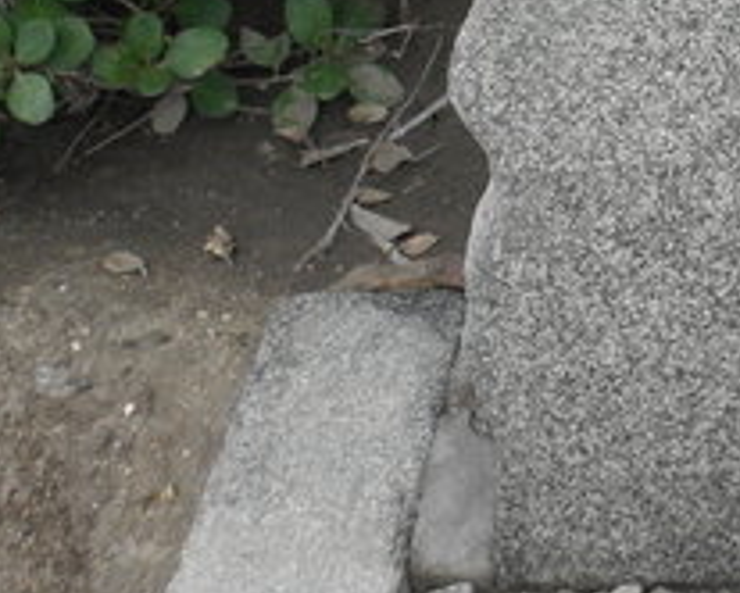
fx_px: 2148
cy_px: -264
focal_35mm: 98
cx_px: 1065
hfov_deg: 17.8
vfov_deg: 14.8
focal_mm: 4.6
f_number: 4
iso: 64
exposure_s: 1/80
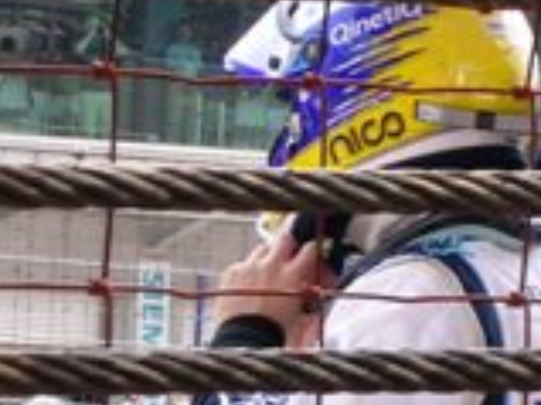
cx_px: 306
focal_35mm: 325
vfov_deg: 4.6
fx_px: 5075
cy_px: 204
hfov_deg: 6.1
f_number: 4.9
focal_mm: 17.4
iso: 100
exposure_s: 1/149
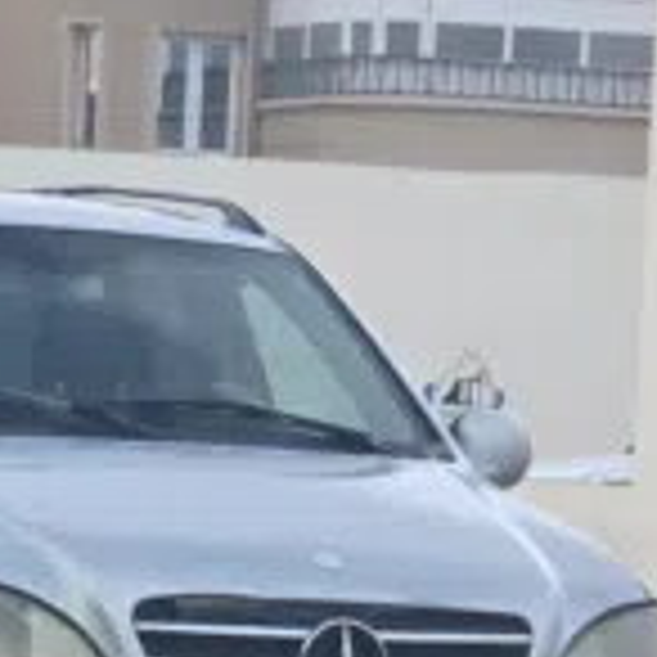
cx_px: 94
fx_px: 5991
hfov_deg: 6.3
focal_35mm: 279
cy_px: 778
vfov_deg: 6.2
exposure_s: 1/100
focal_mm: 18.6
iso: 400
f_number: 3.4
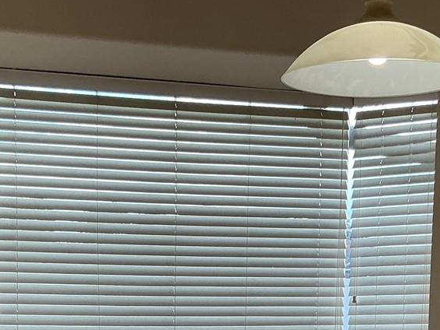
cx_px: 225
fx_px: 1042
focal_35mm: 82
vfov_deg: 17.2
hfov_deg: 23.8
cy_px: 396
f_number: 1.8
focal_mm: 3
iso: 50
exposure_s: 1/120
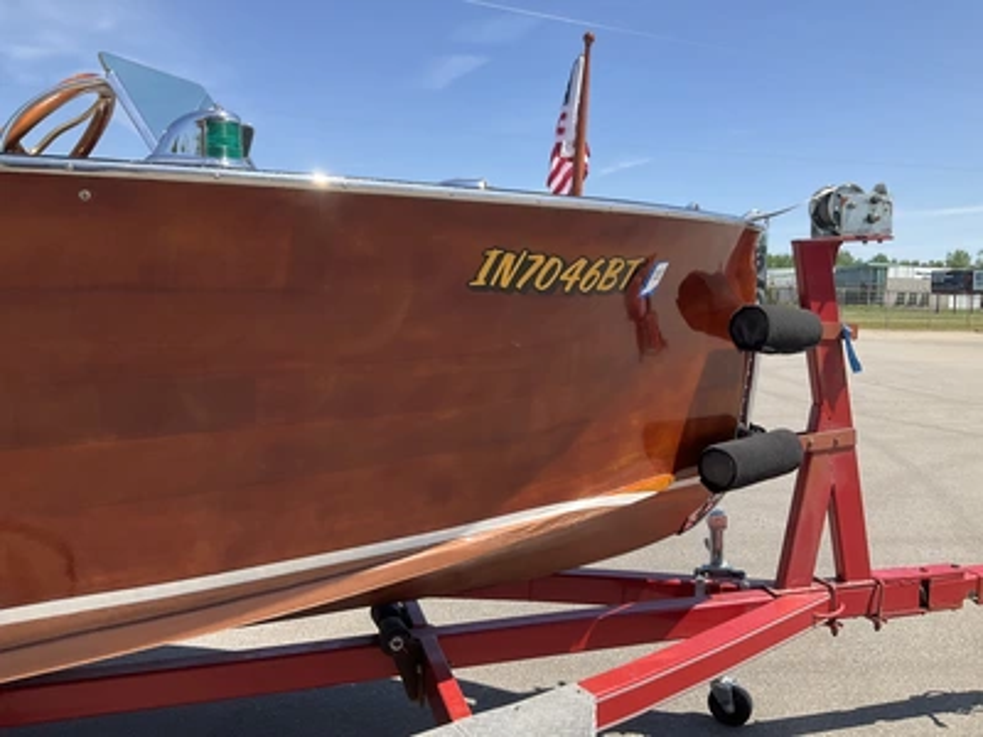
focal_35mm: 29
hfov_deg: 61.7
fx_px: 824
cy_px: 368
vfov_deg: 48.2
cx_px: 492
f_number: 1.8
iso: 25
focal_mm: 3
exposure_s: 1/1221
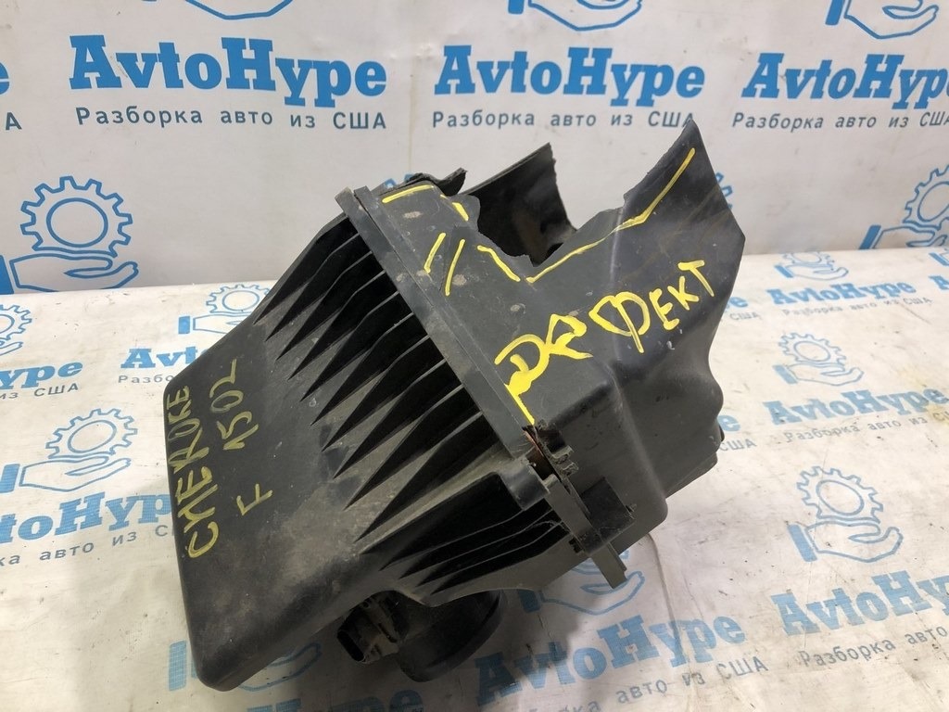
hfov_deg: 63.4
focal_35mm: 28
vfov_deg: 49.7
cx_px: 474
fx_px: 768
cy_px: 356
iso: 32
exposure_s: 1/25
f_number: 1.8
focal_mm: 4
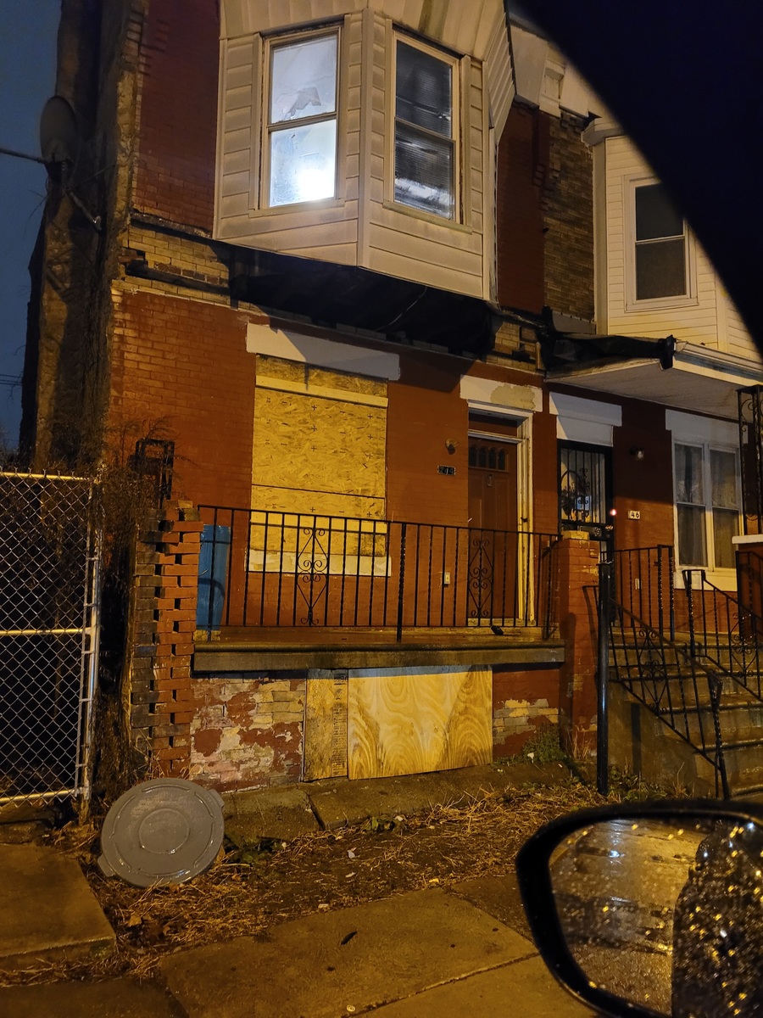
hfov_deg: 53.1
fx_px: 764
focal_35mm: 26
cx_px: 382
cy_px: 509
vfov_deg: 67.3
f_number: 1.8
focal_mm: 5.4
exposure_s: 1/24
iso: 1000
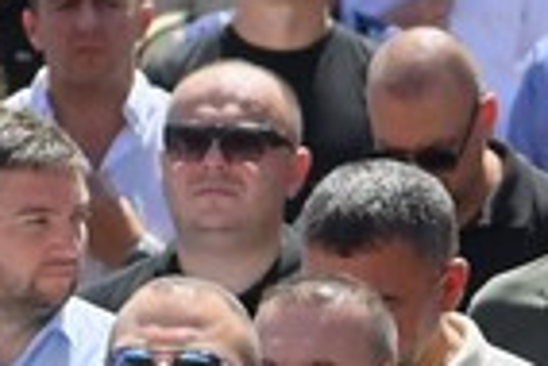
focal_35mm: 592
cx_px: 803
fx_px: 9021
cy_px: 484
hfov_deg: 3.5
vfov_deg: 2.3
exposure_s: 1/3200
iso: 250
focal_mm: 70
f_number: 2.8
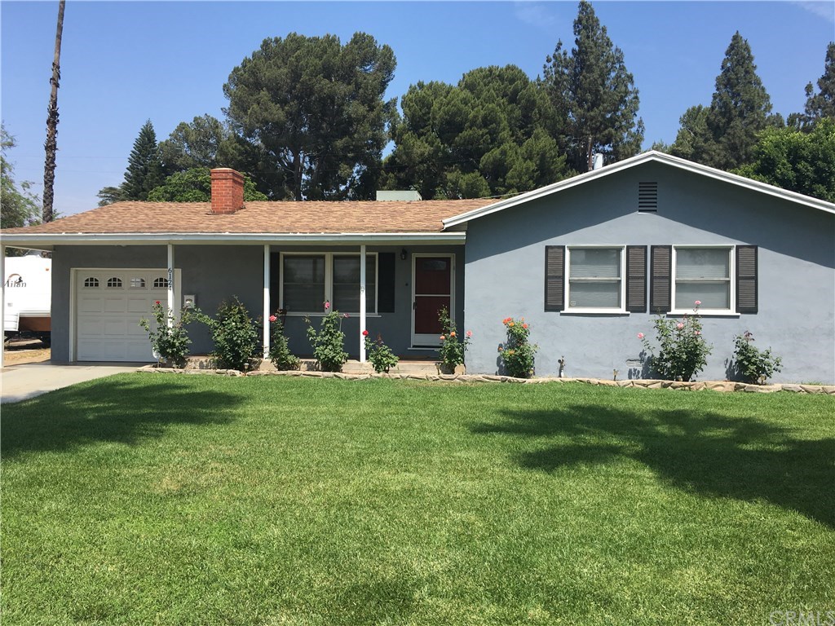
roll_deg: -1.6
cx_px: 418
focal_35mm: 29
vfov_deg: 48.2
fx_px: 700
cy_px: 313
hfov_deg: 61.7
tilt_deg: +0.9
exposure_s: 1/1131
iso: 25
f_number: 2.2
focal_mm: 4.15
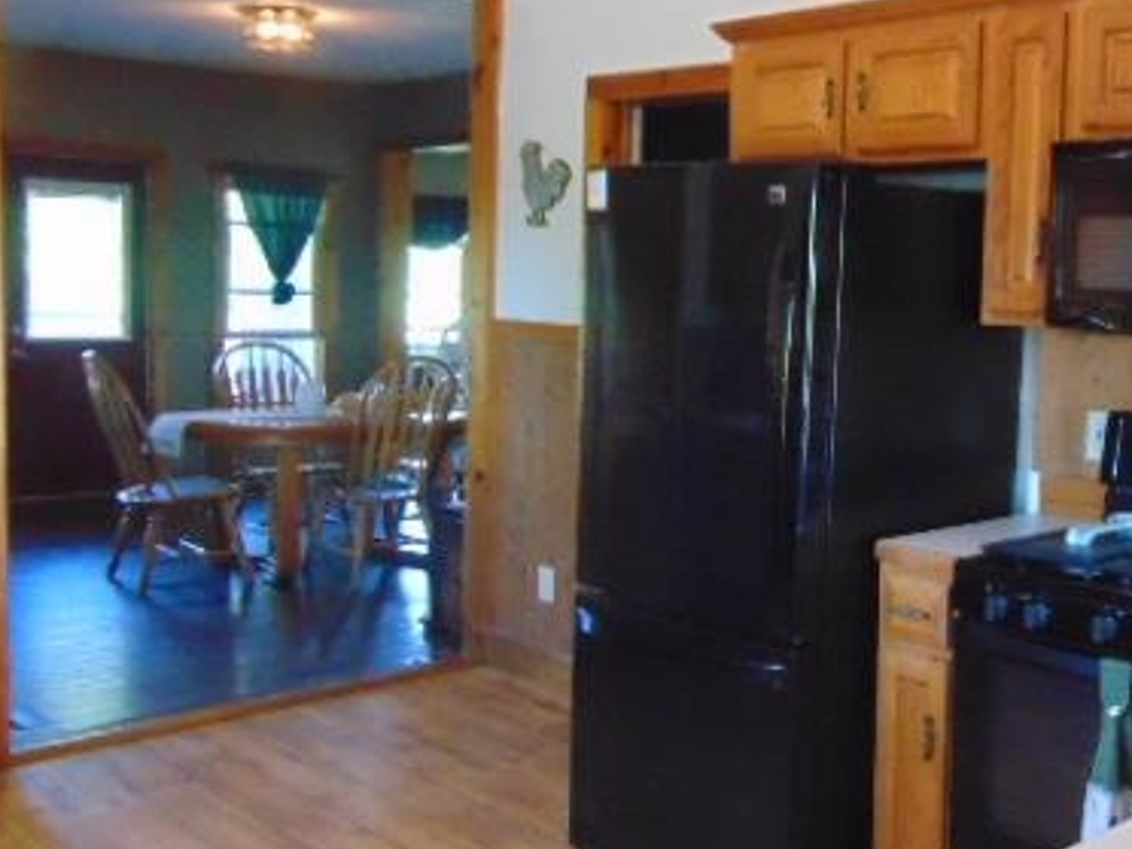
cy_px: 402
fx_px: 1406
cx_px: 812
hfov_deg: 42.8
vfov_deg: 33.6
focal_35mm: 43
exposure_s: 1/50
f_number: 3
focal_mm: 4.5
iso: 800
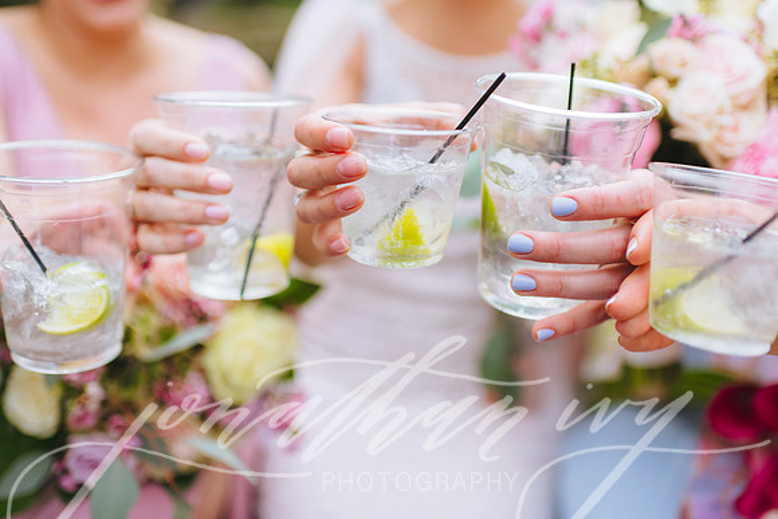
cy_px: 260
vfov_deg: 37.9
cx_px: 389
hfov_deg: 54.4
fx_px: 757
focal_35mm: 35
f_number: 2
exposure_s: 1/3200
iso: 100
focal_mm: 35
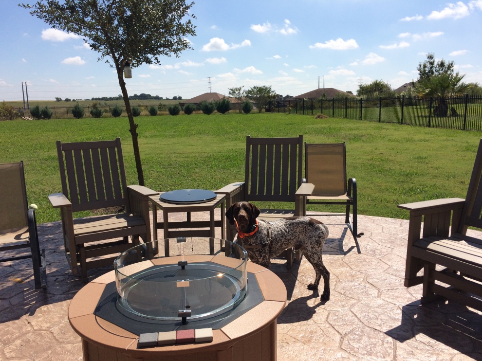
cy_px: 184
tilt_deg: -13.2
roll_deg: +0.8
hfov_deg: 60.0
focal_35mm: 30
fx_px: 418
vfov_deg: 46.8
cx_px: 241
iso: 32
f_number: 2.2
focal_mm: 4.15
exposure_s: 1/3425
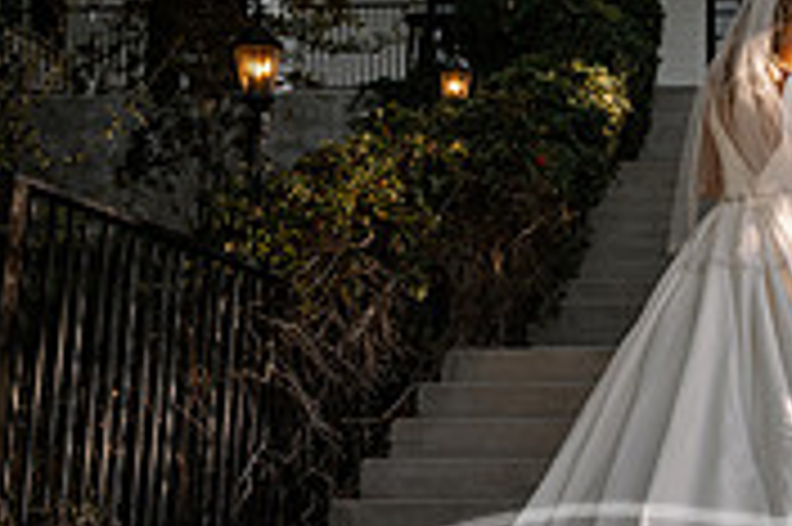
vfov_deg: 17.2
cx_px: 770
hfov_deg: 24.6
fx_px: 1736
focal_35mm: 79
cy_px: 175
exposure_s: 1/800
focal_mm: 24
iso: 80
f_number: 2.8
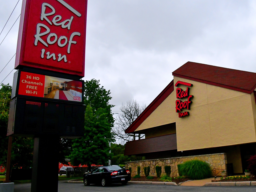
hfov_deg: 48.9
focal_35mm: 37
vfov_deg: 38.6
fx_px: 274
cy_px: 87
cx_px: 179
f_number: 14
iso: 1600
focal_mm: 18
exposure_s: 1/2000
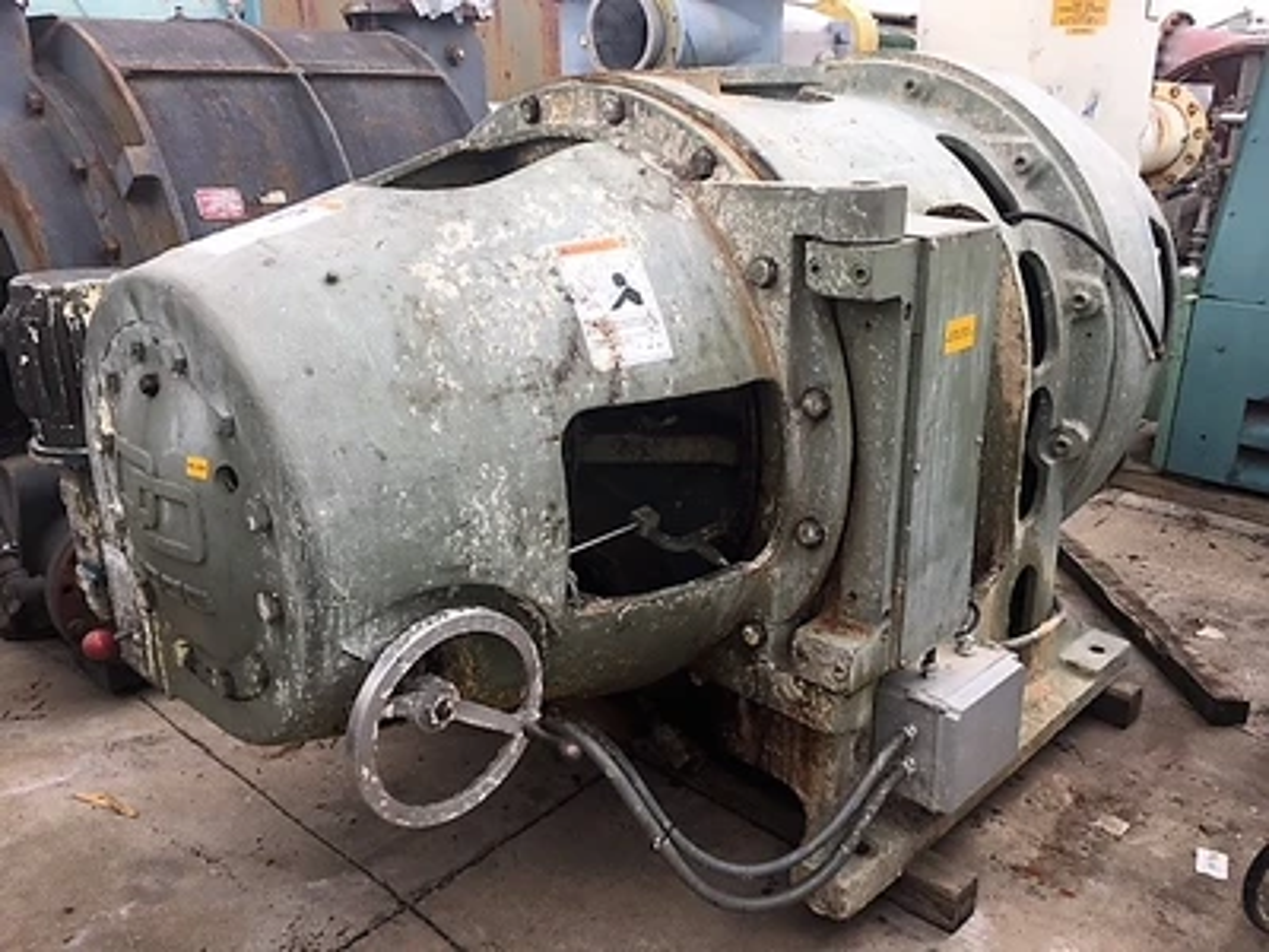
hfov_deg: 61.7
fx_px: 1063
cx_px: 634
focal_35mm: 29
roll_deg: -0.9
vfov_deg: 48.2
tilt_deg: -17.0
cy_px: 476
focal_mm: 4.15
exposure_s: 1/120
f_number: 2.2
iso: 32
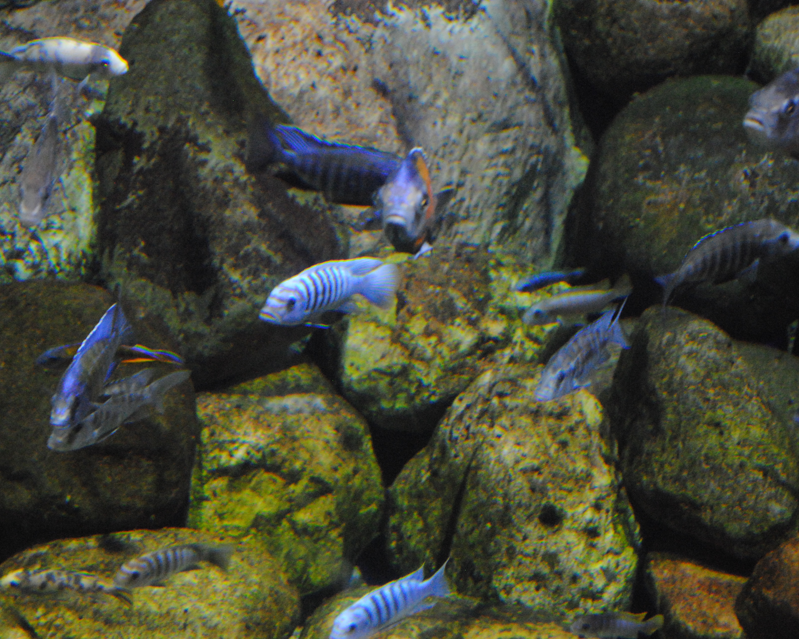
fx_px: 2212
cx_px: 328
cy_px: 318
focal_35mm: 94
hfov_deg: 20.5
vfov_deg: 16.4
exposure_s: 1/30
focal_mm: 55
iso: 1400
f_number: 5.6
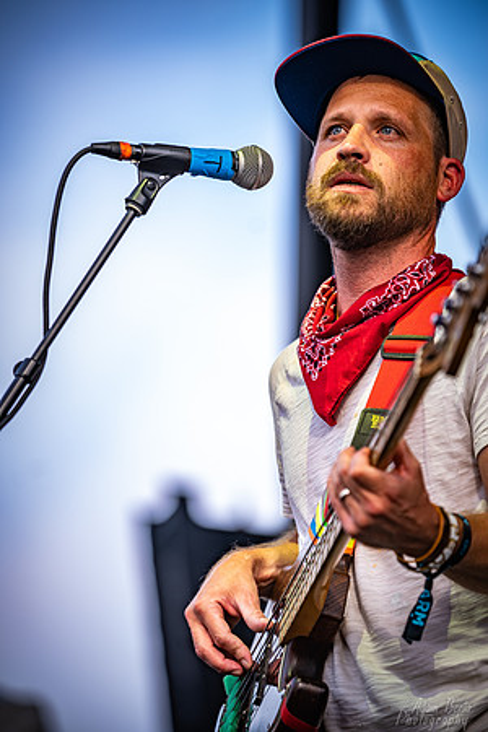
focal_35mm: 200
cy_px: 366
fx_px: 4066
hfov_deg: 6.9
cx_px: 244
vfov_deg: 10.3
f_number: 3.2
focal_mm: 200
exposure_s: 1/320
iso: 125
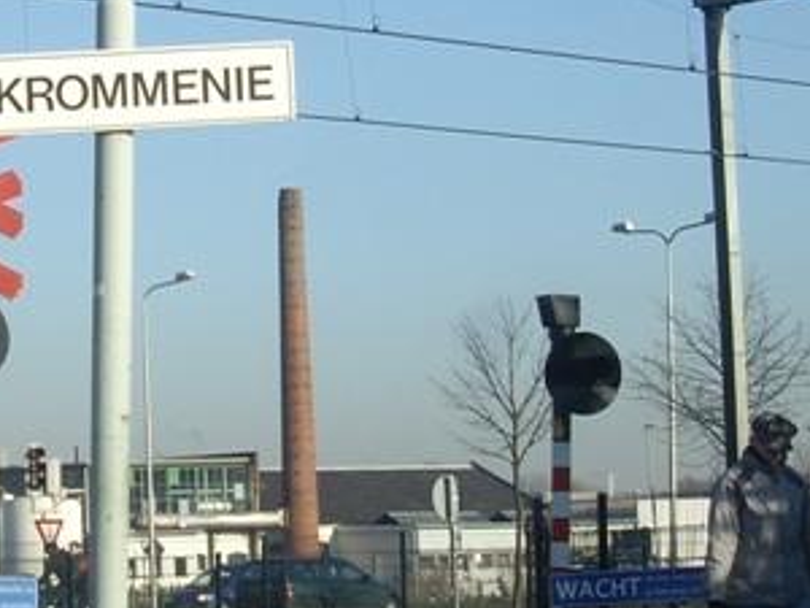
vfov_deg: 18.2
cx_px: 467
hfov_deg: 24.1
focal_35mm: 81
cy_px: 230
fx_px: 1895
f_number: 2.8
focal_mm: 7.9
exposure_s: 1/640
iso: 64
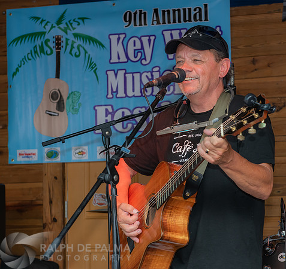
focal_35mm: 114
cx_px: 186
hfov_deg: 15.6
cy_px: 156
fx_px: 1040
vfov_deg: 14.8
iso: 800
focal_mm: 70
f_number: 5.6
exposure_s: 1/160
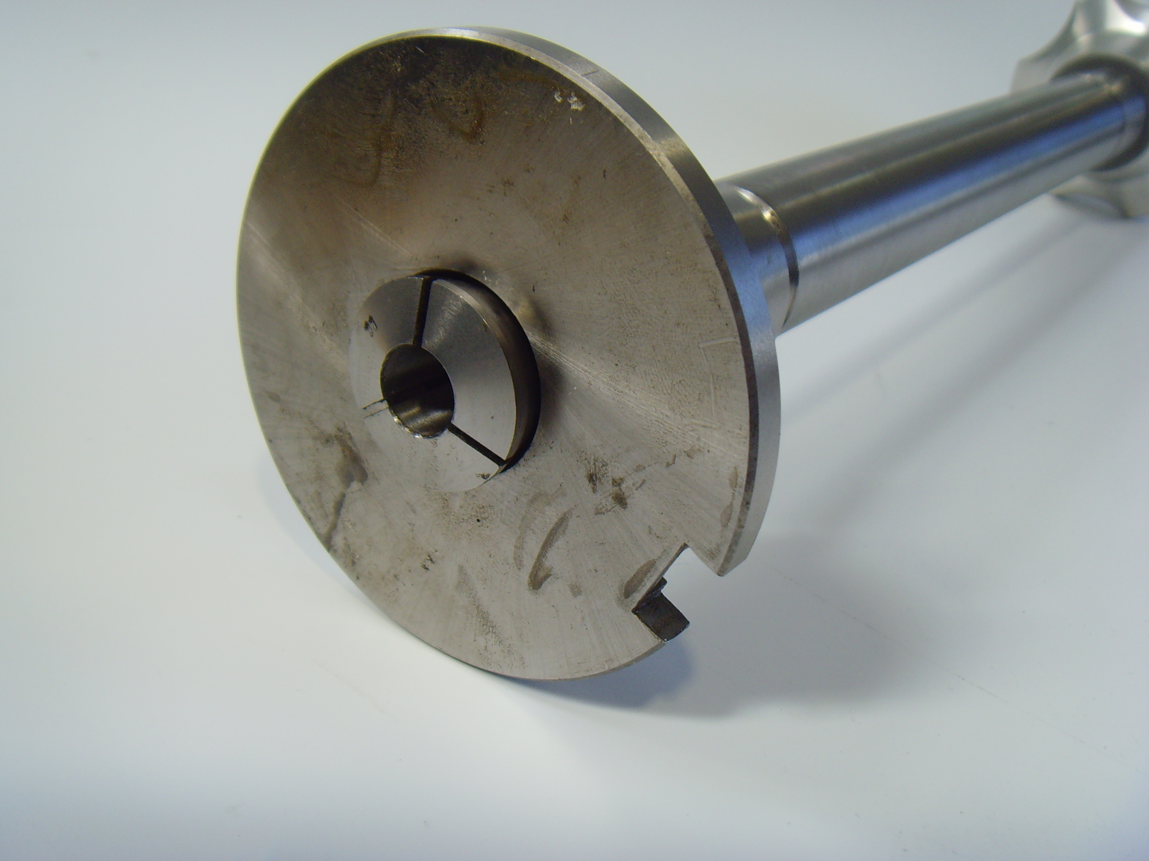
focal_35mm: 39
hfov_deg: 47.9
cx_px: 574
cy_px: 430
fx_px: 1295
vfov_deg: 36.8
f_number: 3.5
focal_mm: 6.6
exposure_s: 1/90
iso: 80
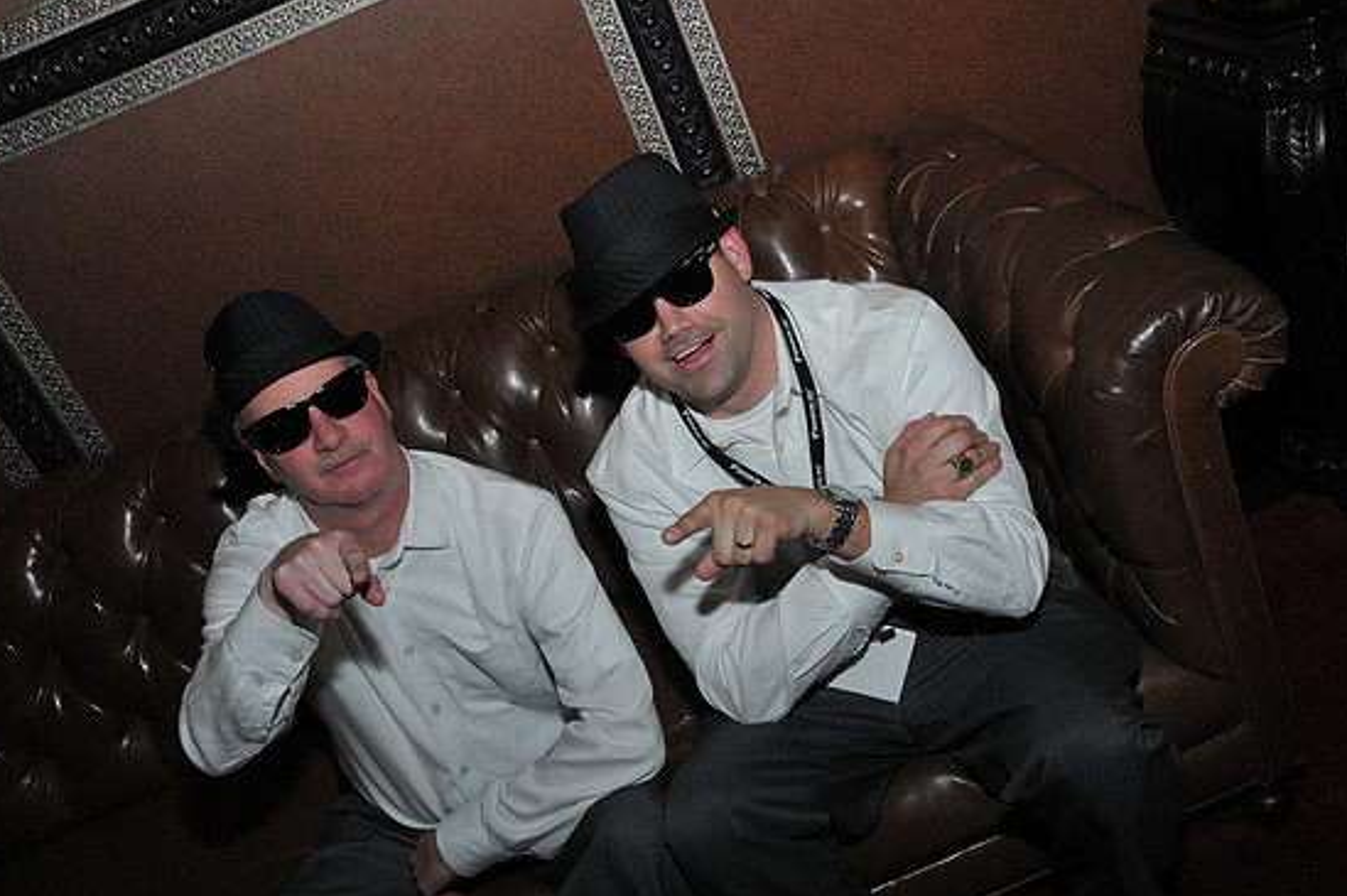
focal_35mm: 38
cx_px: 677
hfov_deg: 50.7
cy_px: 450
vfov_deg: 35.0
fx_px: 1421
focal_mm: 24
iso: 500
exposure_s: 1/50
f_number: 5.6
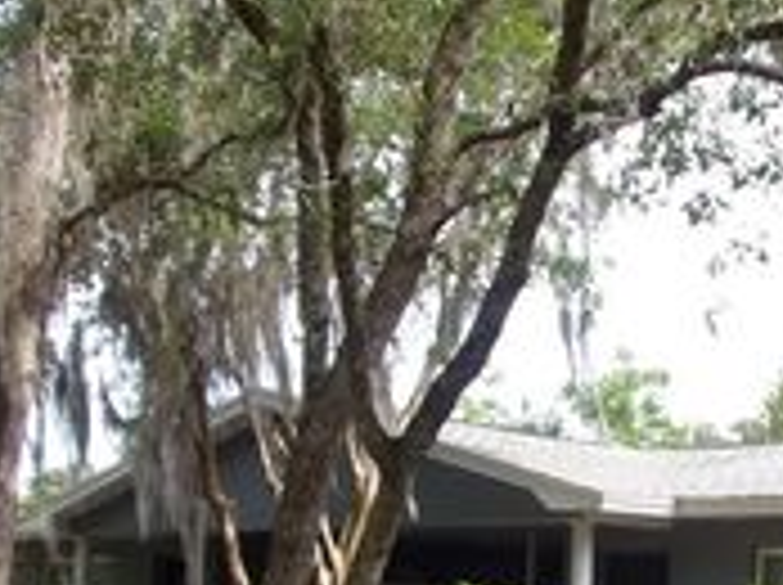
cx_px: 684
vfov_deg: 21.0
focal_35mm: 69
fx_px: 1559
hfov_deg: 27.3
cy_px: 475
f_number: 3.3
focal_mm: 4.3
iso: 80
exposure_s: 1/320
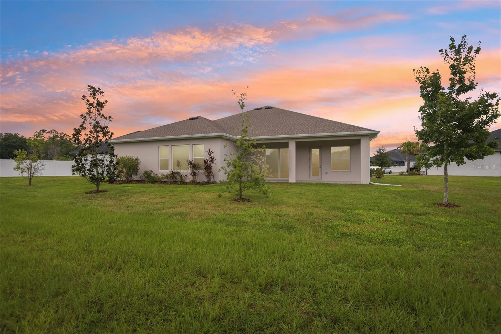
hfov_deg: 96.7
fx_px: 223
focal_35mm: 16
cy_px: 167
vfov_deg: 73.7
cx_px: 250
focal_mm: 16
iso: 400
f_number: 8
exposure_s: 1/250
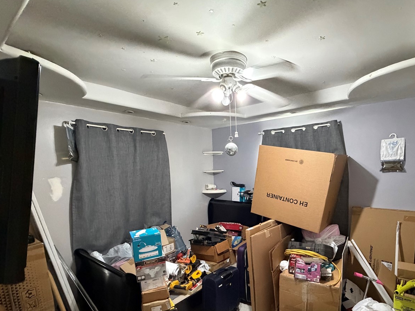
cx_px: 244
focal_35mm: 19
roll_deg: +1.4
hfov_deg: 83.9
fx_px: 228
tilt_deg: -9.9
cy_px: 201
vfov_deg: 67.2
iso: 1000
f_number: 2.2
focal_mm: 2.22
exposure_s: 1/60
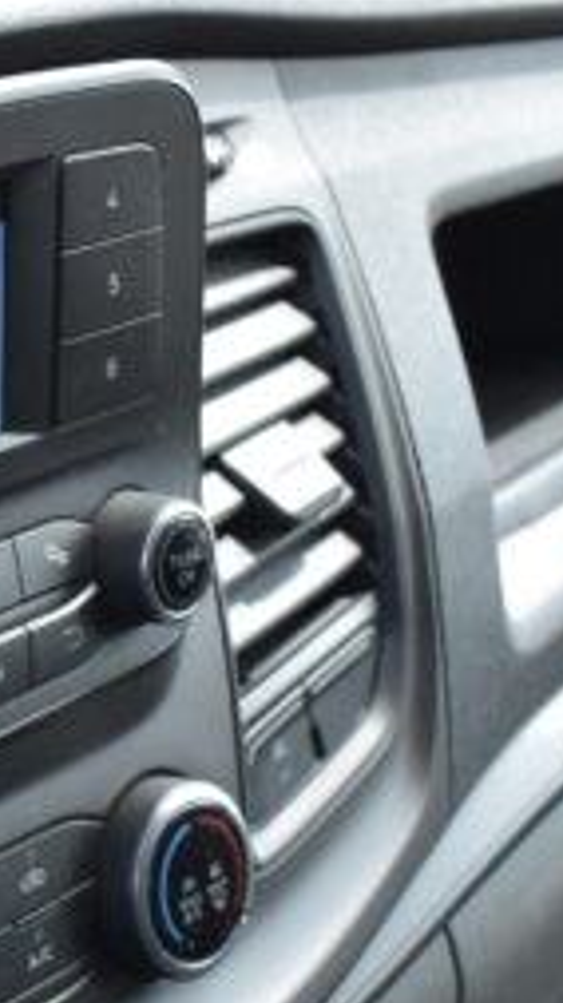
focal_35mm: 86
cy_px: 799
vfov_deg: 24.4
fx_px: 2286
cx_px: -337
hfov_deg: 13.1
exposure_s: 1/1000
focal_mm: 18
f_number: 3.5
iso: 1600
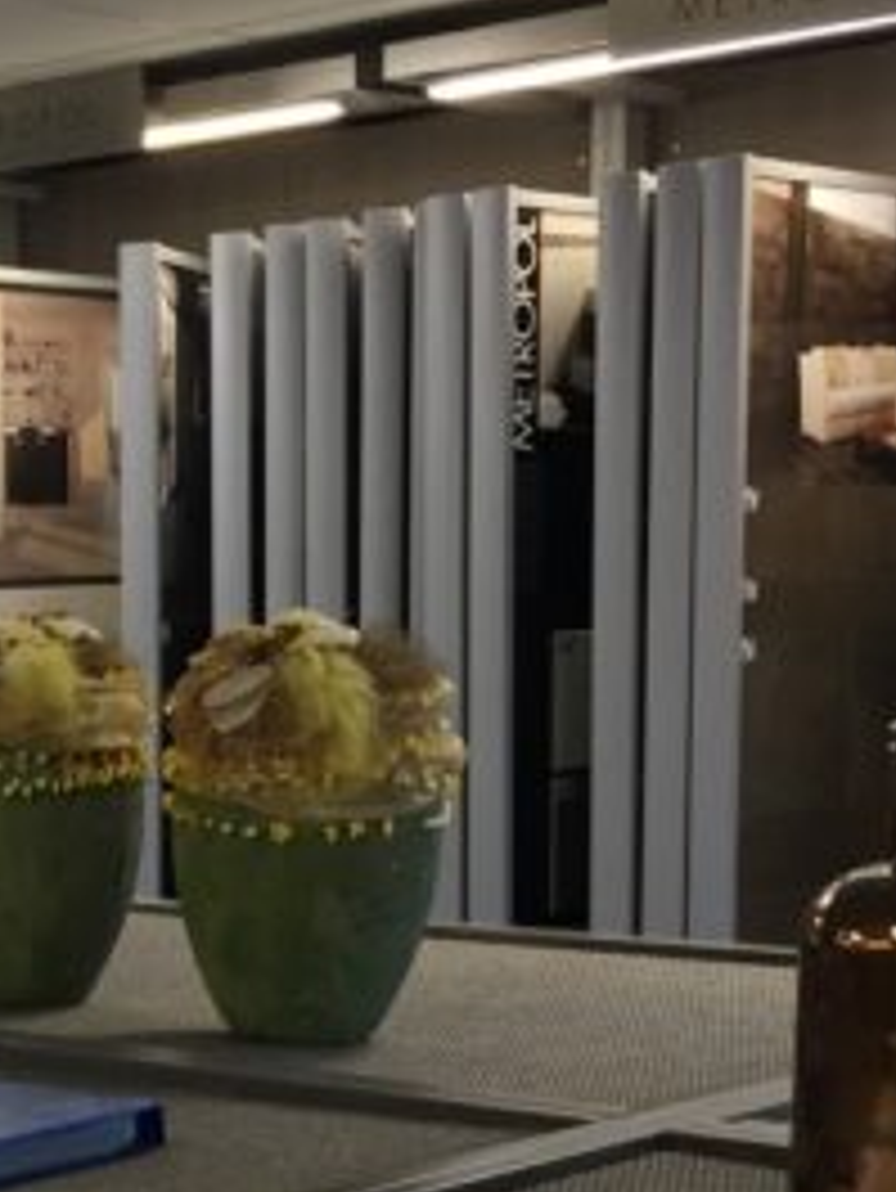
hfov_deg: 17.0
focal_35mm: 84
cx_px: -113
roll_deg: -0.2
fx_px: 2897
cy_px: 1026
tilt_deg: -6.9
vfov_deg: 22.8
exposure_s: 1/33
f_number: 2.2
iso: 40
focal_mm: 4.15
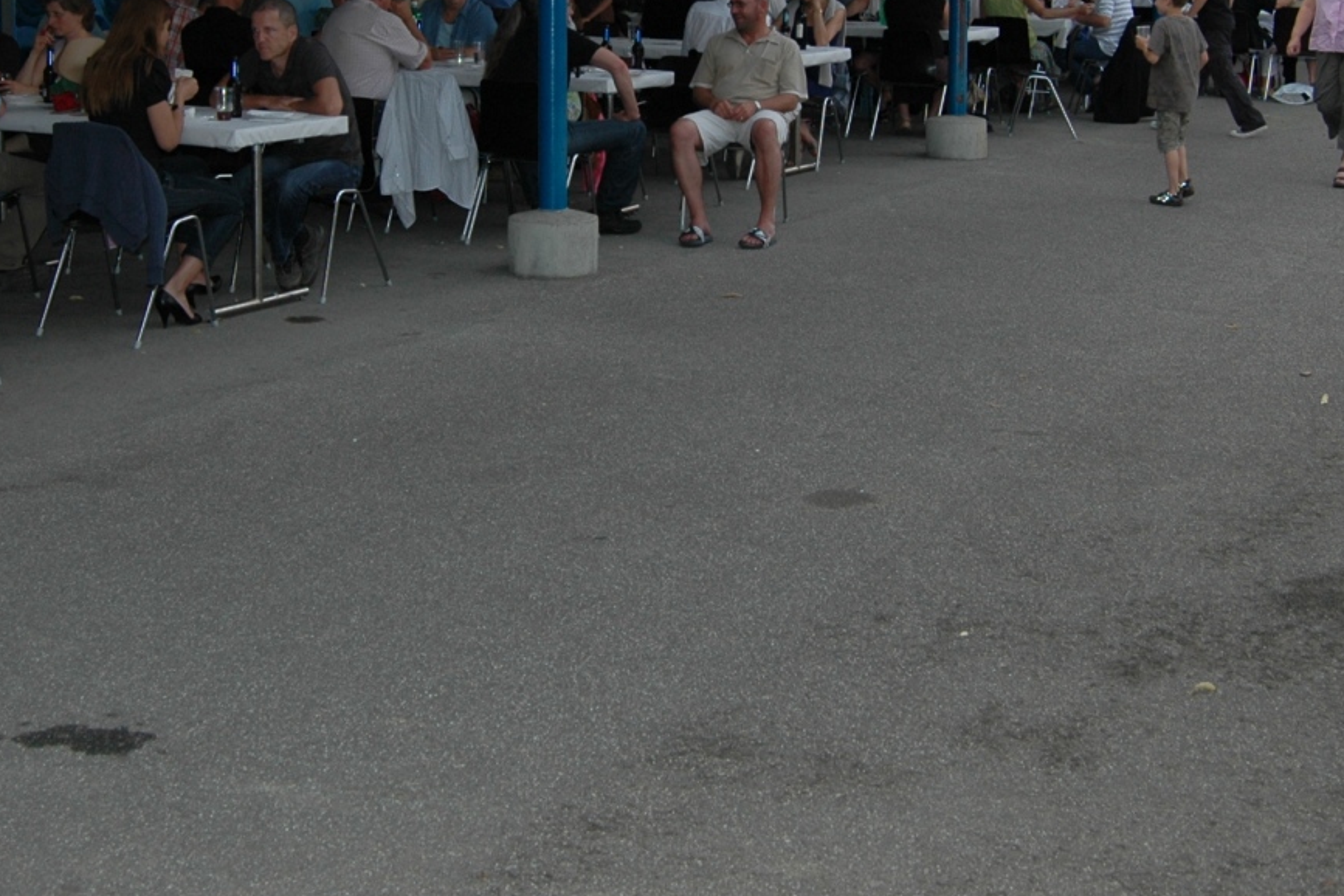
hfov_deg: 35.6
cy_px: 102
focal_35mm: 56
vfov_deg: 23.6
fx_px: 2091
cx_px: 619
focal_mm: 18
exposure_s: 1/350
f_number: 3.5
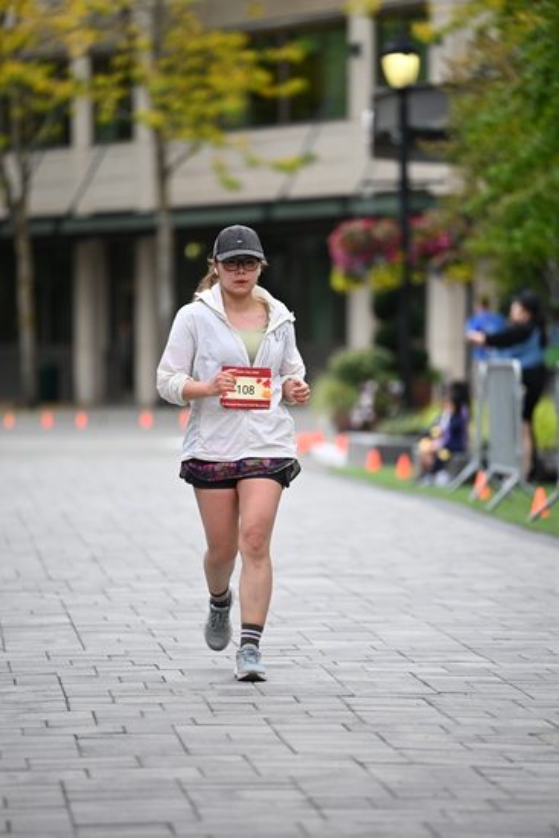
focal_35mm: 200
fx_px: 4655
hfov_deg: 6.9
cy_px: 419
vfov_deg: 10.3
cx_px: 280
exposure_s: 1/5000
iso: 1600
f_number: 2.8
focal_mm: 200
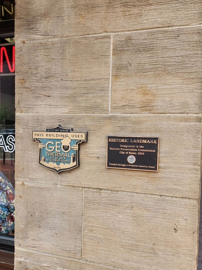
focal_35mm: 23
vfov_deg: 73.9
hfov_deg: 58.9
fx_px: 179
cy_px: 135
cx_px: 101
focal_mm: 5.4
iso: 20
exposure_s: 1/342
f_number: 1.8
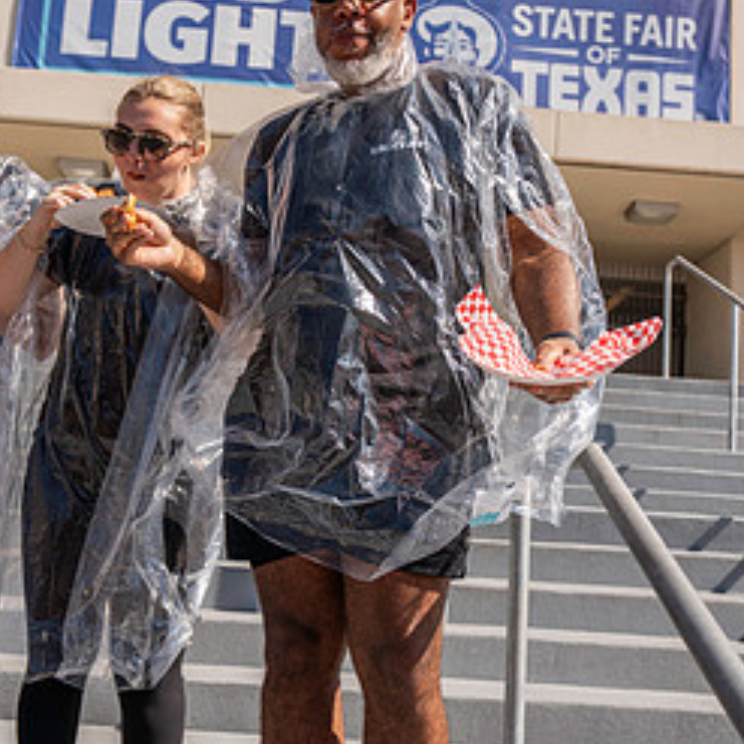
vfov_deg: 33.3
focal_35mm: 51
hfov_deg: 33.4
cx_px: 392
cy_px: 313
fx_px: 1240
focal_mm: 33
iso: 100
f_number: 4.5
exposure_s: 1/1000
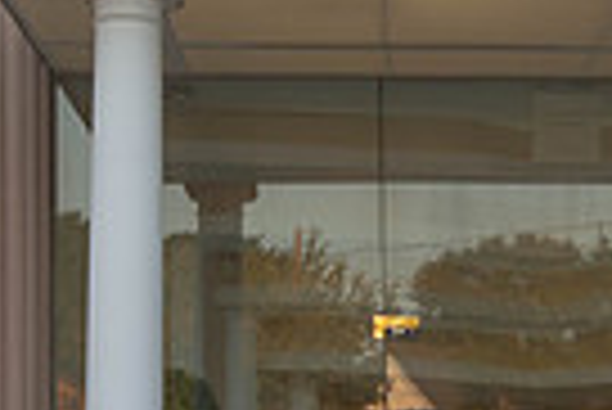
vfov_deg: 10.0
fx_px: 2314
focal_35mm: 136
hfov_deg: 14.8
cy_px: 491
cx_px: 590
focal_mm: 32
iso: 100
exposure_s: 1/60
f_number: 5
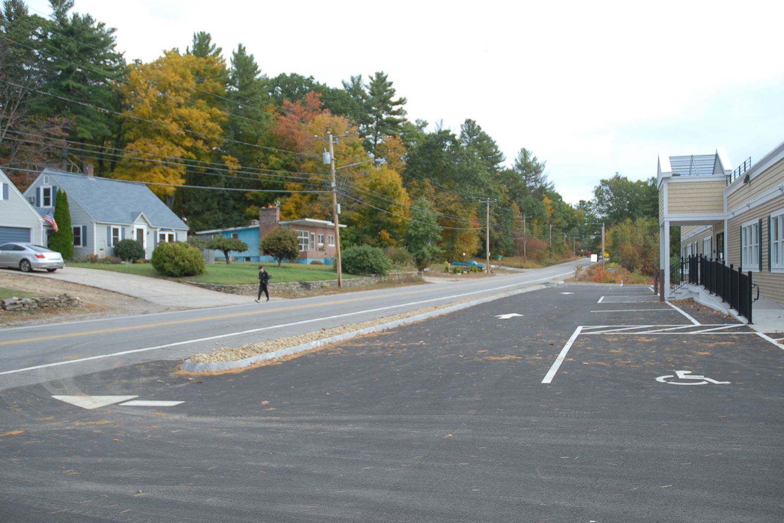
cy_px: 267
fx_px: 740
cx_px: 400
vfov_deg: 38.9
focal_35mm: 34
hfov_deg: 55.8
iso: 100
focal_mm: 22
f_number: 4
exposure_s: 1/250
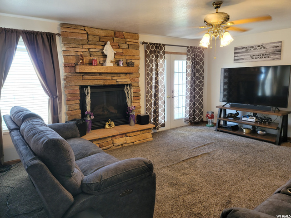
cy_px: 109
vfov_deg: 54.9
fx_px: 210
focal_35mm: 25
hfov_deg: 69.4
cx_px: 146
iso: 160
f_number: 1.8
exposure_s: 1/59
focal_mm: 7
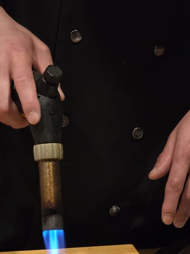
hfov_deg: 11.2
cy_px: 236
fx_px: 966
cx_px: 71
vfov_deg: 14.8
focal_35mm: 132
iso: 400
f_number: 2.4
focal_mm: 7.9
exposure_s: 1/30
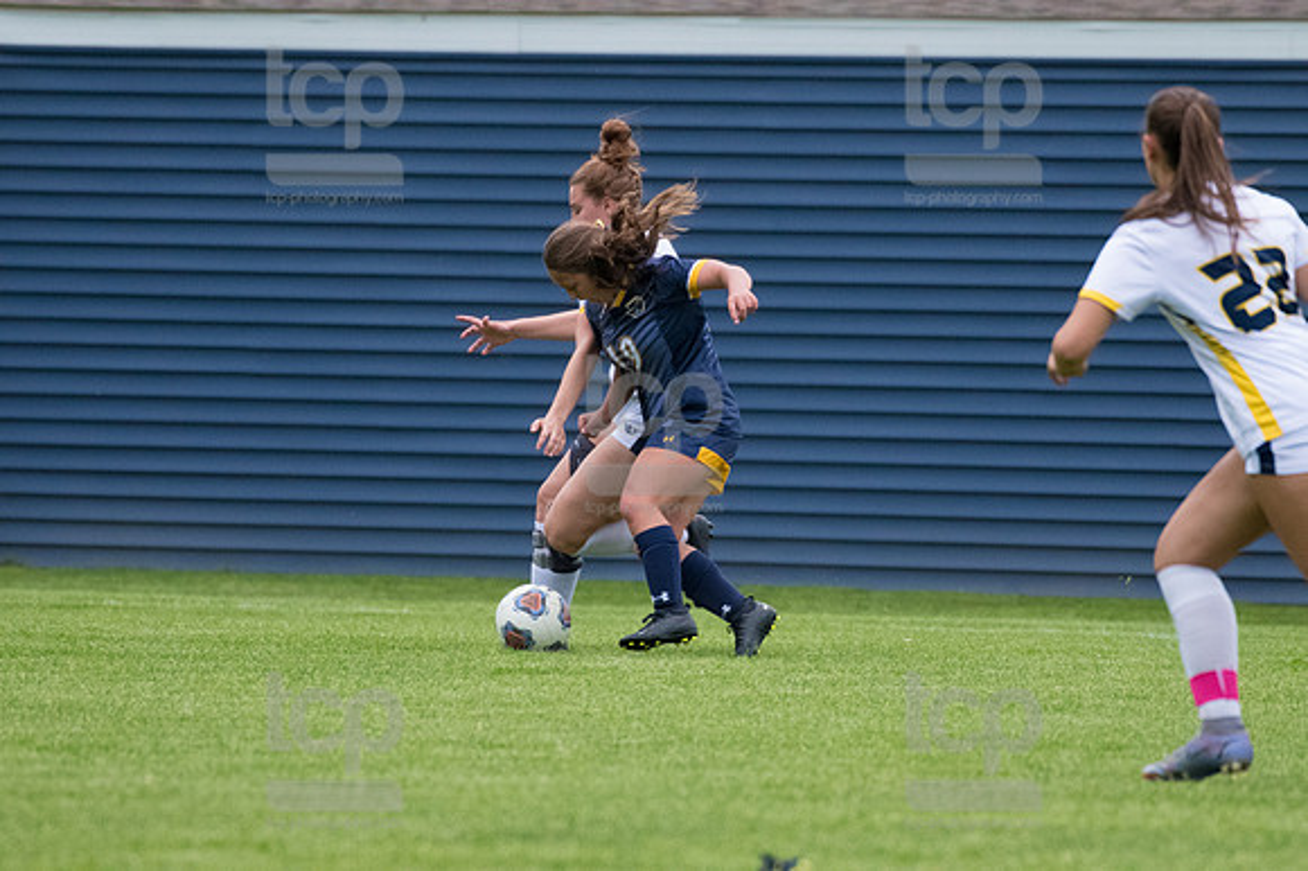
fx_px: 22331
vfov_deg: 2.2
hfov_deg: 3.4
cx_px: 654
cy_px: 436
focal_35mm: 615
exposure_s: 1/1600
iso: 4000
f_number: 5.6
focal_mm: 410
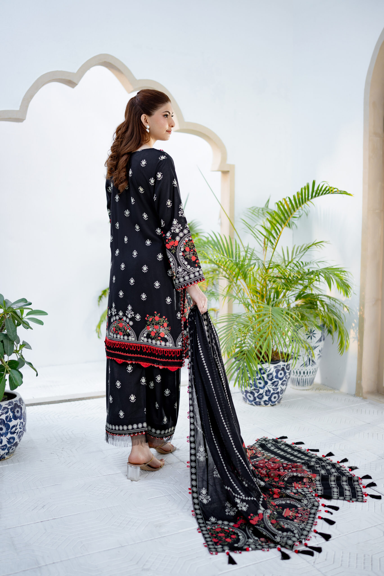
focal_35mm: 35
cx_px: 192
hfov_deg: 37.9
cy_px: 288
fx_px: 560
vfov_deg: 54.4
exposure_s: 1/160
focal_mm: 35
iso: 160
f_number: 1.6
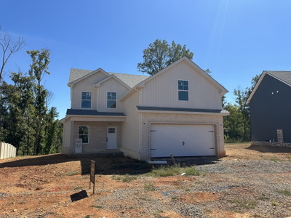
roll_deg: +0.0
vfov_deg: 56.8
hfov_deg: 71.6
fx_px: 202
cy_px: 109
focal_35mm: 24
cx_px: 146
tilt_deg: +7.4
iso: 80
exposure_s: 1/4348
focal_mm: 6.86
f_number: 1.78
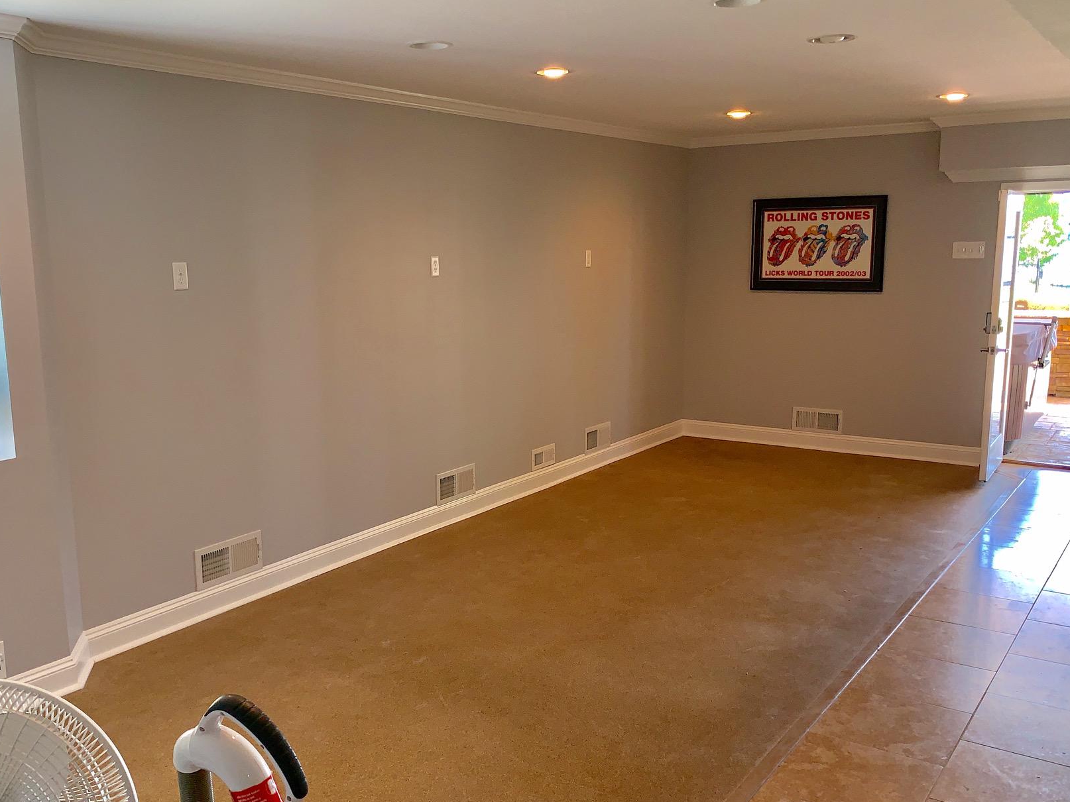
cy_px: 444
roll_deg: +0.7
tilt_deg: -10.9
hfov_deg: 55.3
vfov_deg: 42.9
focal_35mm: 33
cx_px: 481
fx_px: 1020
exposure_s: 1/66
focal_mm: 4.25
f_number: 1.8
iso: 25
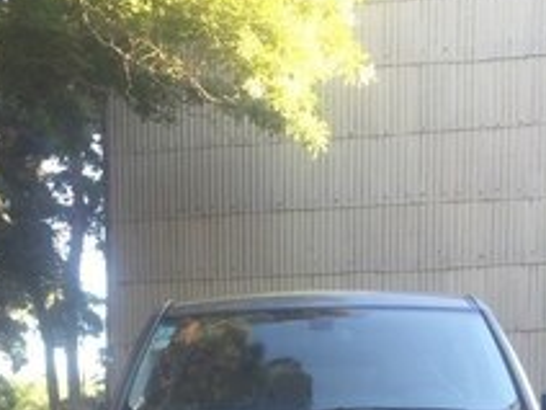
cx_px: 319
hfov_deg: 28.5
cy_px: 601
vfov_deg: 19.2
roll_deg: +0.6
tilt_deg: -4.9
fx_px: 1073
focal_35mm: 68
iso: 50
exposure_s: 1/100
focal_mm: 4.15
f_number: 2.2
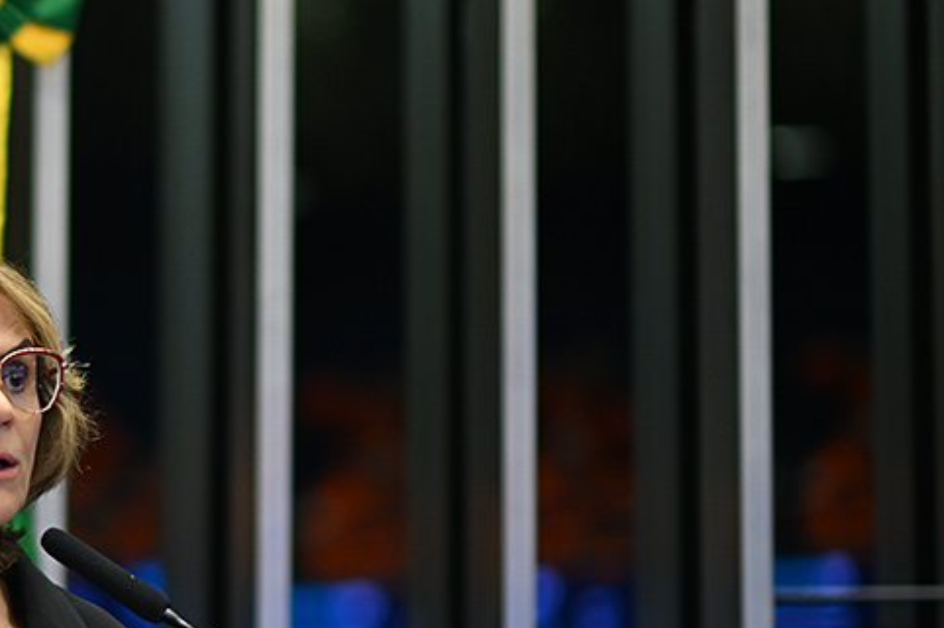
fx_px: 3983
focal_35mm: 152
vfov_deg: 9.0
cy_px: 525
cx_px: 245
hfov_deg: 13.5
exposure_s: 1/200
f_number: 1.4
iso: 640
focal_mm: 85
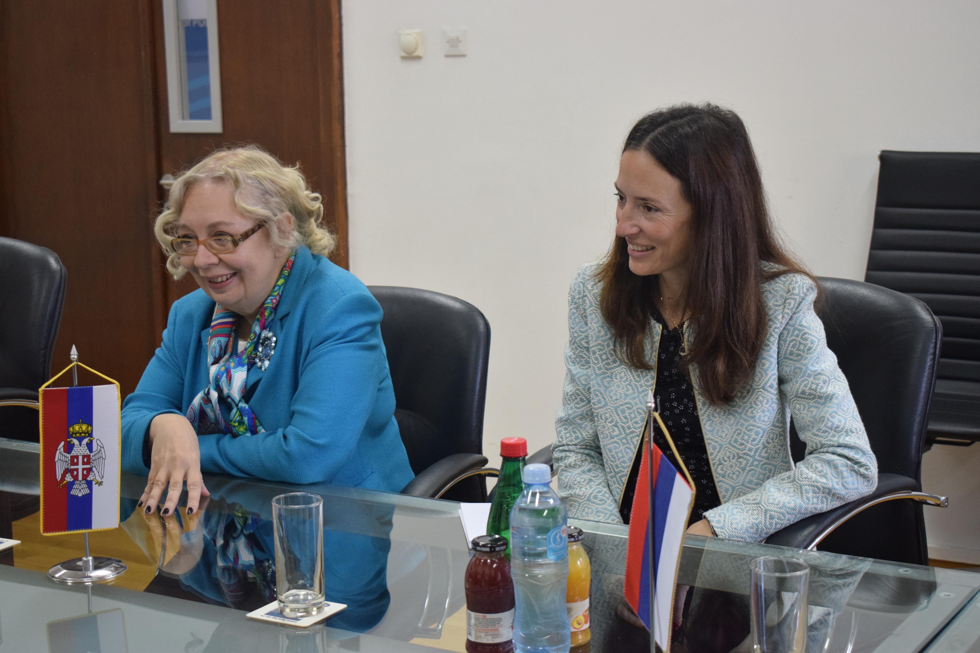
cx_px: 490
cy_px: 326
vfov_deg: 22.6
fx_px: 1633
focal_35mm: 60
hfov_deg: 33.4
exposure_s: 1/60
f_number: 5
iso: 1400
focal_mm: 40
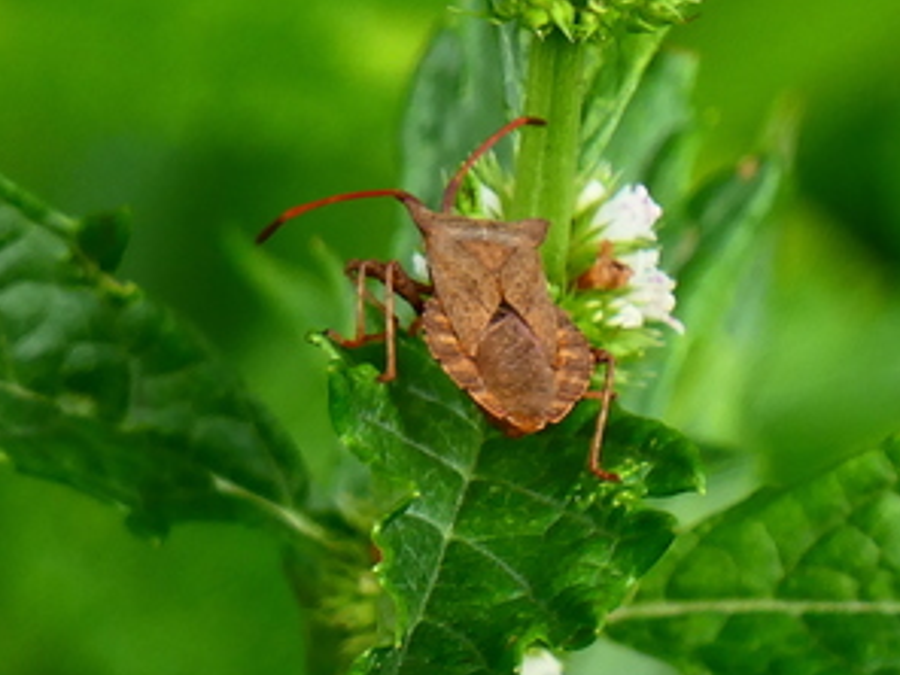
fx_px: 36295
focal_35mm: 1396
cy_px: -155
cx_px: 1145
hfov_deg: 1.4
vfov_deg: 1.1
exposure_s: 1/100
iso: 160
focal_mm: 86.7
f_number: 5.6
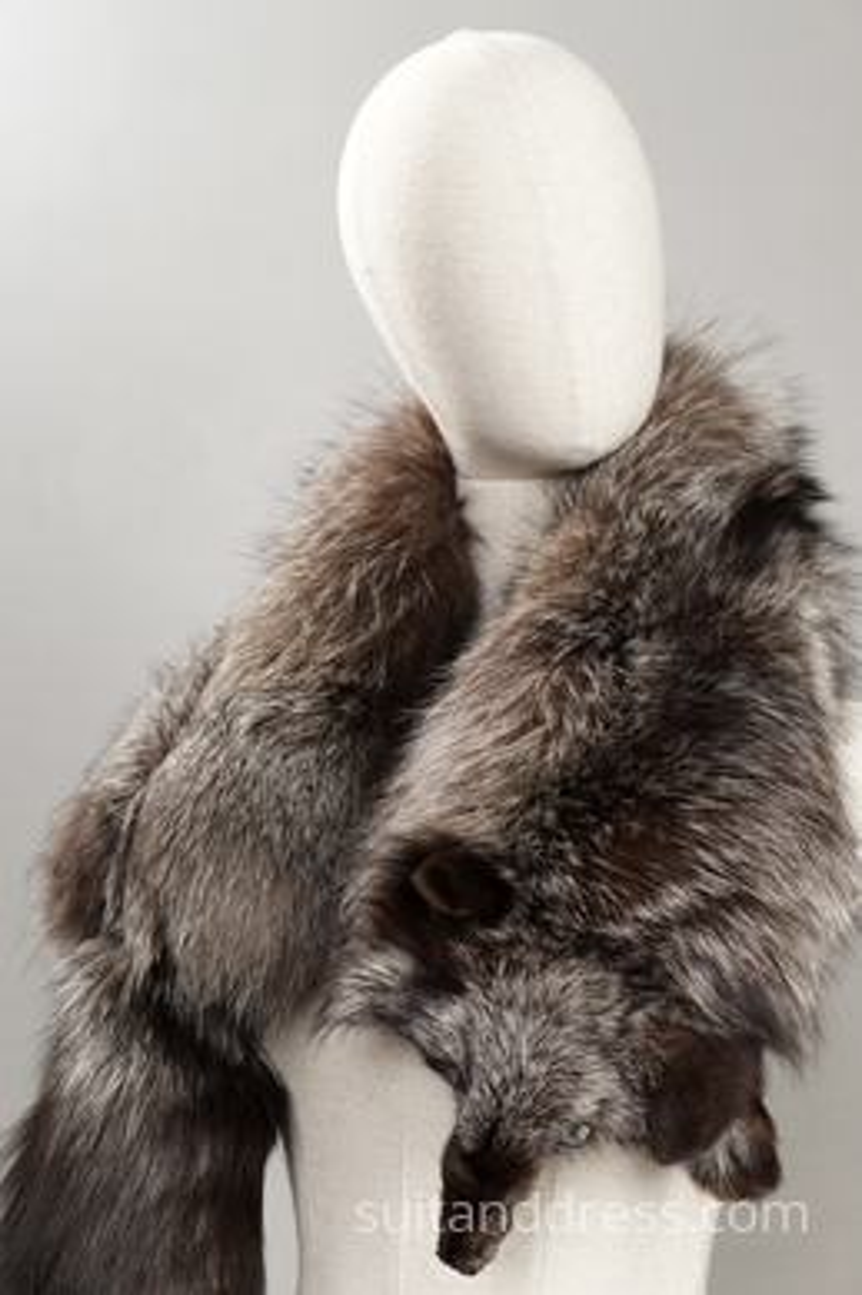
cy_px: 648
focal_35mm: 48
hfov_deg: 28.1
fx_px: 1725
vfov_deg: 41.1
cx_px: 431
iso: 400
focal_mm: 32
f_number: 4.5
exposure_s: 1/40
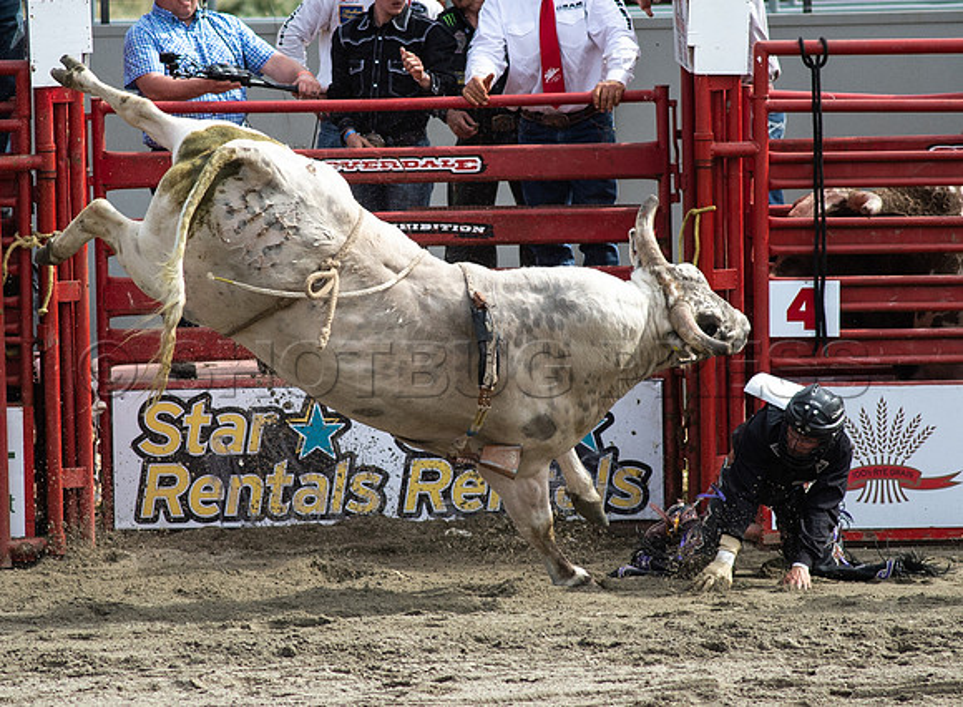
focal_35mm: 641
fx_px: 17711
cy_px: 381
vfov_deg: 2.3
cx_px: 444
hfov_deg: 3.1
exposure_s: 1/8000
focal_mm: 300
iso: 1250
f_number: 4
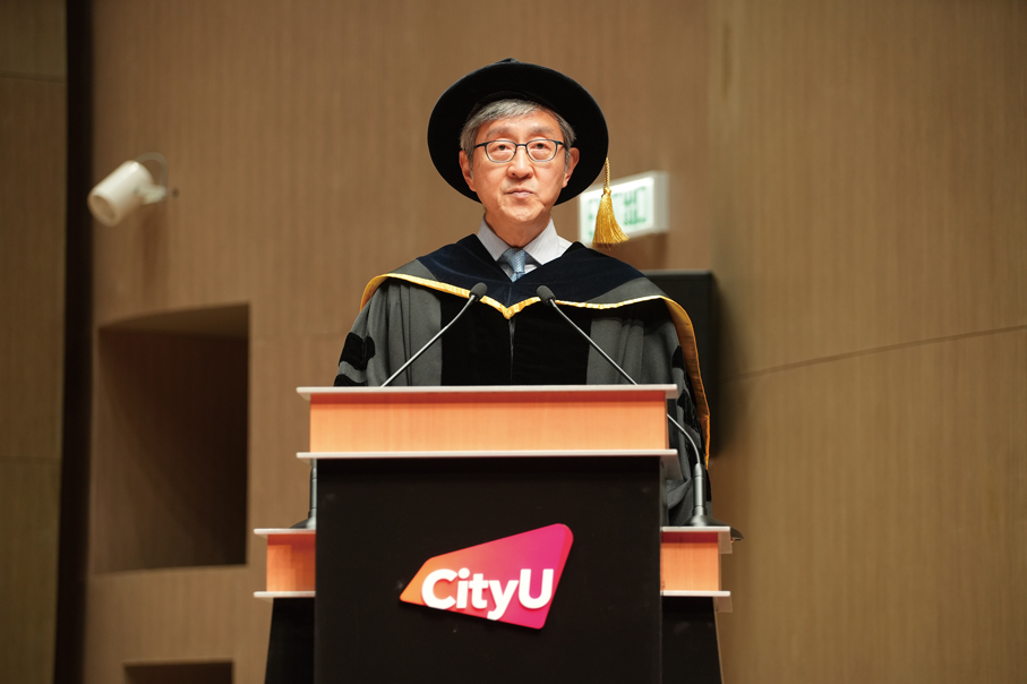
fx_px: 3479
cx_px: 514
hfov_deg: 16.8
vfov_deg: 11.2
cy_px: 342
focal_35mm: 122
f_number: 4
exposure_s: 1/125
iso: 1250
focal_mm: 122
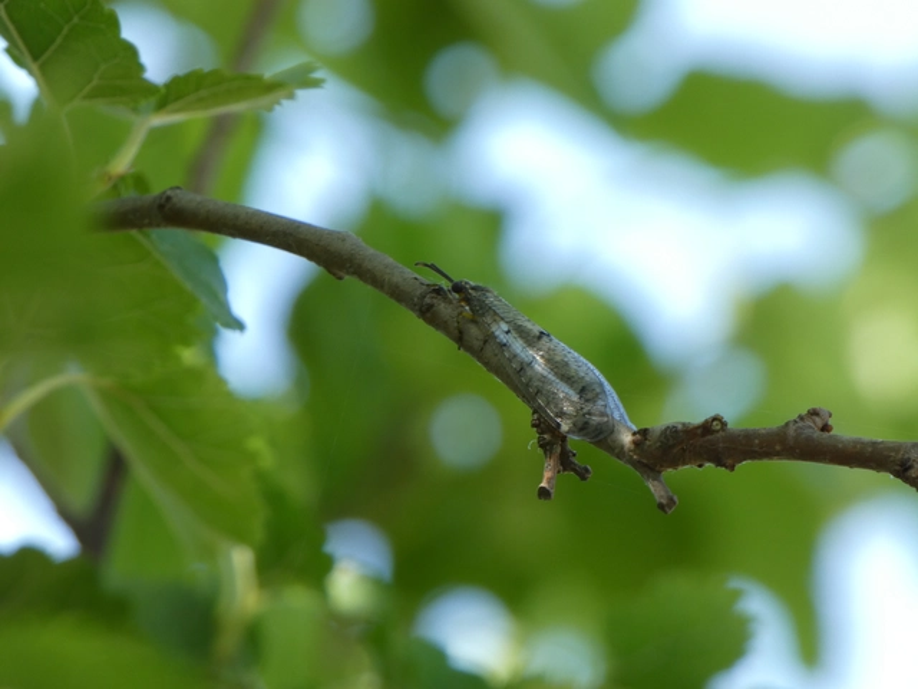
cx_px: 459
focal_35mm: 531
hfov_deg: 3.7
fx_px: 14082
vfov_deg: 2.8
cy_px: 344
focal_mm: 95.2
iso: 160
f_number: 5.6
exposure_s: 1/100
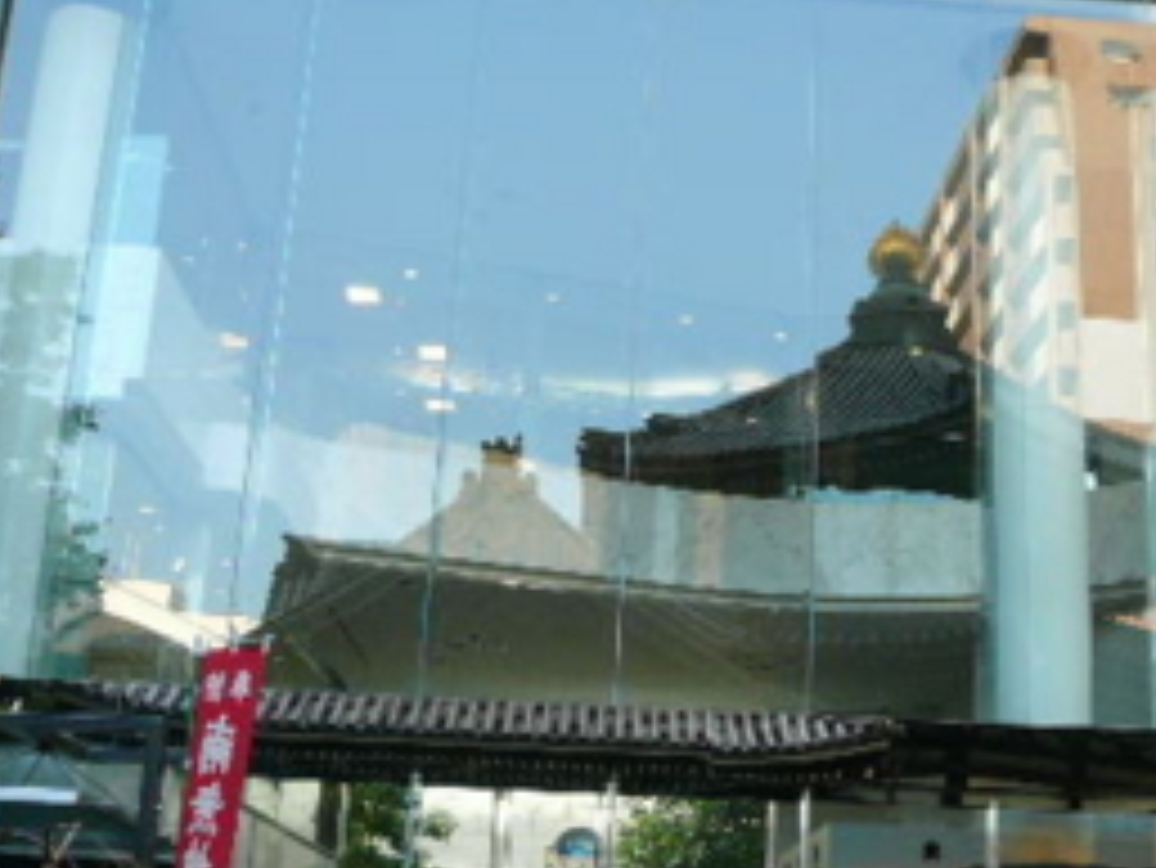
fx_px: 1637
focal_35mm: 49
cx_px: 747
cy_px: 540
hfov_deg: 38.6
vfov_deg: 29.6
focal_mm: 4.6
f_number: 2.8
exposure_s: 1/125
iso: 100
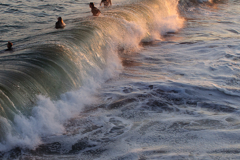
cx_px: 102
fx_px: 621
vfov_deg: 14.7
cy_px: 88
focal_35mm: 93
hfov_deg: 21.9
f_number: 9
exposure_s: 1/125
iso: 200
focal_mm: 29
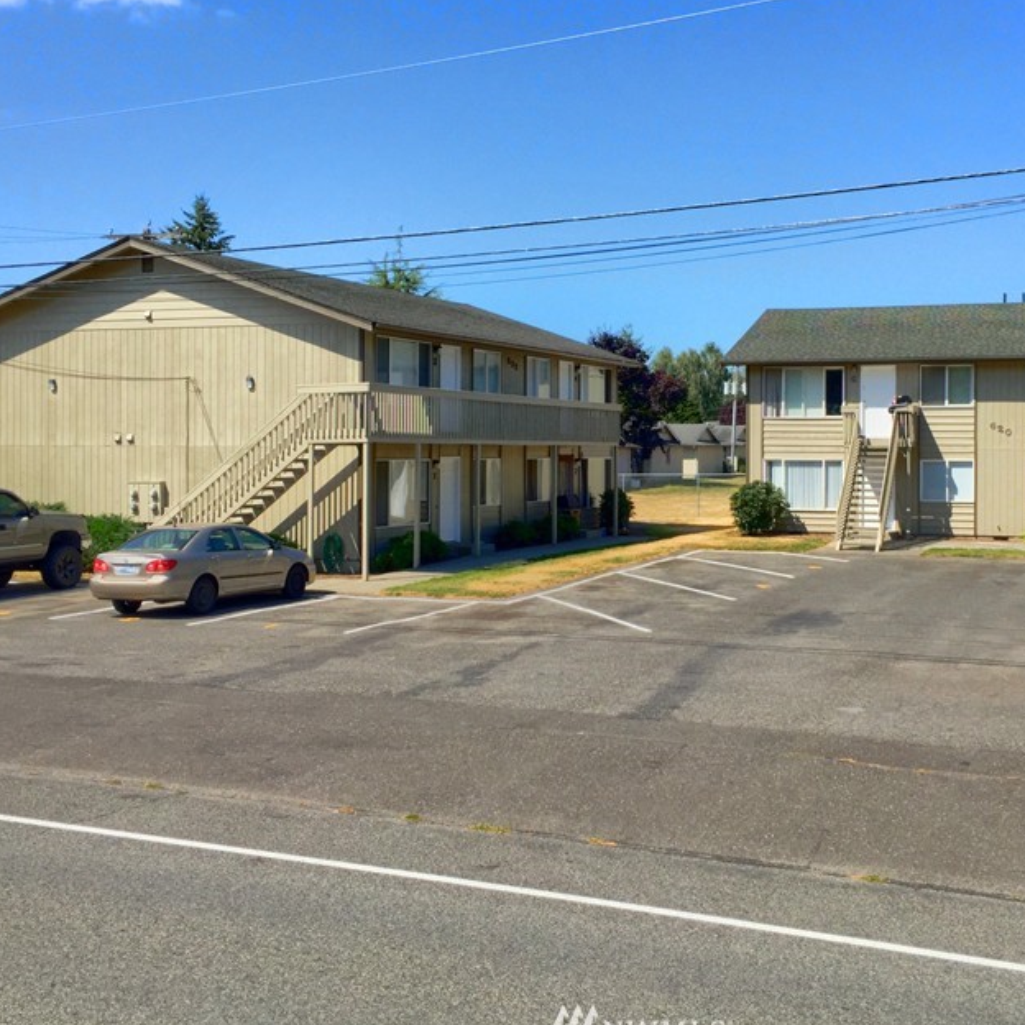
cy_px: 457
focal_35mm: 42
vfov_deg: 40.0
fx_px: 1407
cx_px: 641
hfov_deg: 39.8
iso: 32
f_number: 2.2
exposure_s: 1/1883
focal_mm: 4.15
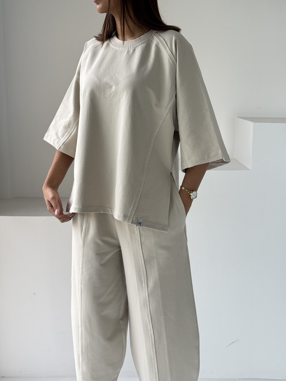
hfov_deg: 30.3
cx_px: 143
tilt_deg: -10.3
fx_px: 529
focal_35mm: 48
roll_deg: -0.7
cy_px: 190
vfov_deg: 39.7
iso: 64
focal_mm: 6.76
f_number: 1.78
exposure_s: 1/383
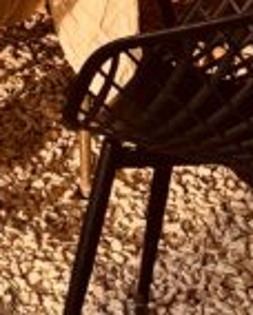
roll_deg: -0.3
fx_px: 1578
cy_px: -501
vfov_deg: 9.7
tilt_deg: +0.6
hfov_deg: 8.3
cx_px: -382
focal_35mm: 169
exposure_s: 1/853
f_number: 1.78
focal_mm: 6.76
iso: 80
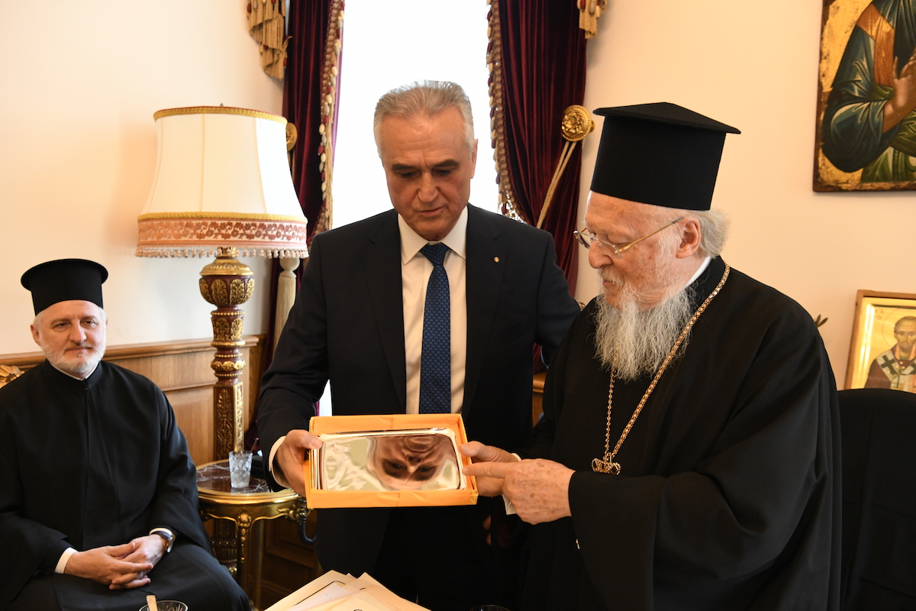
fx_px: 890
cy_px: 306
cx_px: 458
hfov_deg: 54.4
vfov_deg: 37.9
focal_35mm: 35
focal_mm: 35
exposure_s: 1/125
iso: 3200
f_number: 5
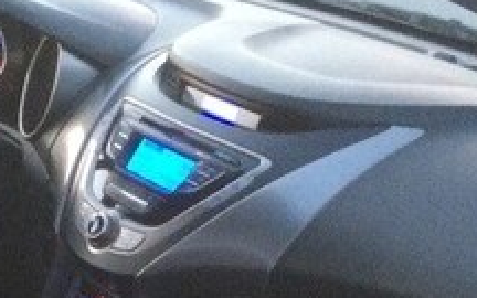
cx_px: 132
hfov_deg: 21.9
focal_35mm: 94
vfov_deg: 12.9
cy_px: 500
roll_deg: -3.4
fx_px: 1222
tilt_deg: -32.0
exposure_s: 1/17
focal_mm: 4.15
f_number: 2.2
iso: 320
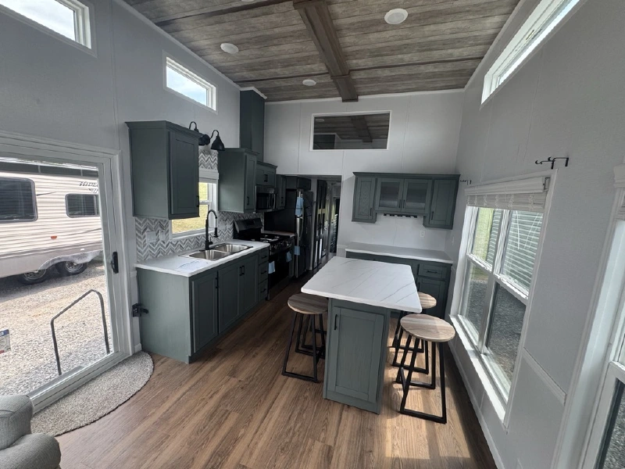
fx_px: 253
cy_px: 234
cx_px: 312
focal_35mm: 14
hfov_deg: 102.1
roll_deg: -4.4
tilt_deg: -7.0
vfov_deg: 85.7
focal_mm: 2.22
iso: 64
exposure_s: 1/99
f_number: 2.2
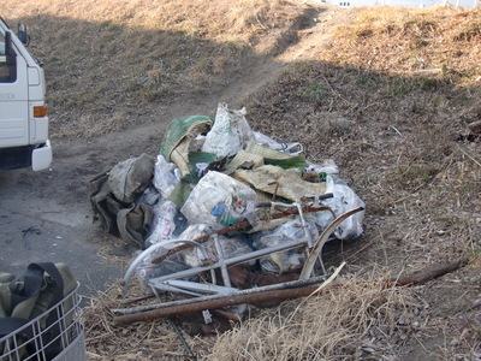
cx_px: 240
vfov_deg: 39.7
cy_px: 180
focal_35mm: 36
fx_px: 500
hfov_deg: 51.4
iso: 64
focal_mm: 6.3
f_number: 2.8
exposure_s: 1/250
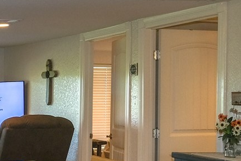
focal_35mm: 76
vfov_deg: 17.9
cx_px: -74
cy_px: 112
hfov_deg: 23.5
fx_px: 509
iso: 320
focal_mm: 10
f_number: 4.5
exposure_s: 1/60
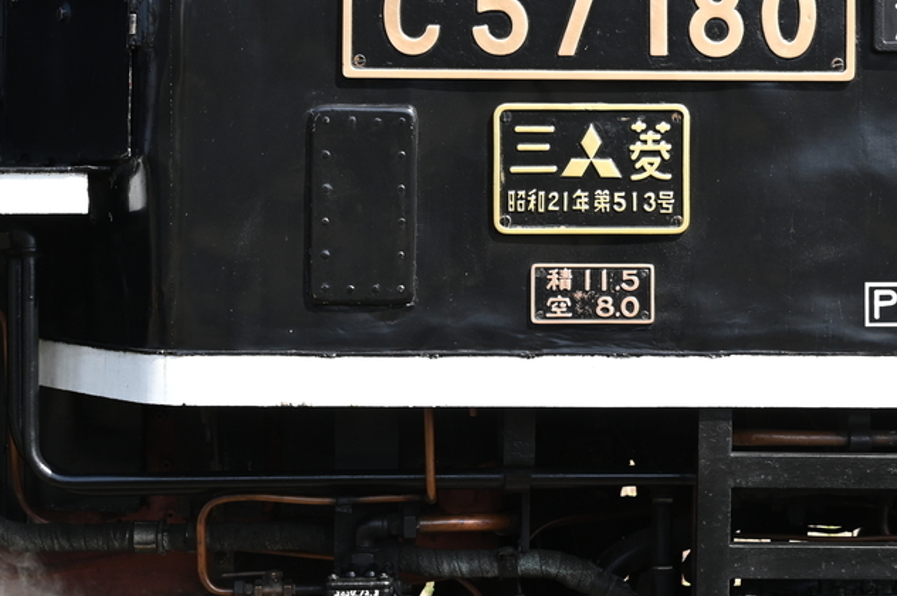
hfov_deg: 15.4
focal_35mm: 133
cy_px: 75
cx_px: 666
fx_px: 3310
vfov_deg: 10.2
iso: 125
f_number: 5.6
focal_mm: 70
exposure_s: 1/250
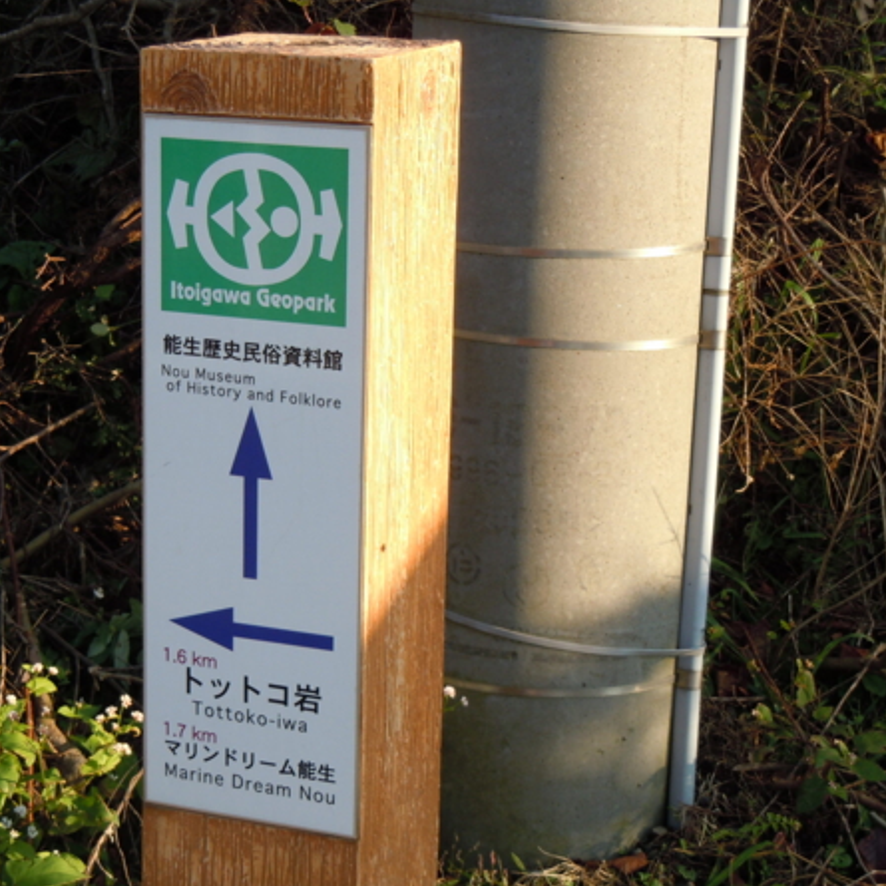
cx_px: 293
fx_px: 2346
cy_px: 442
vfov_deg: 21.4
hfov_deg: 21.3
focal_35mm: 81
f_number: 4.1
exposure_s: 1/200
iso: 100
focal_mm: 12.2
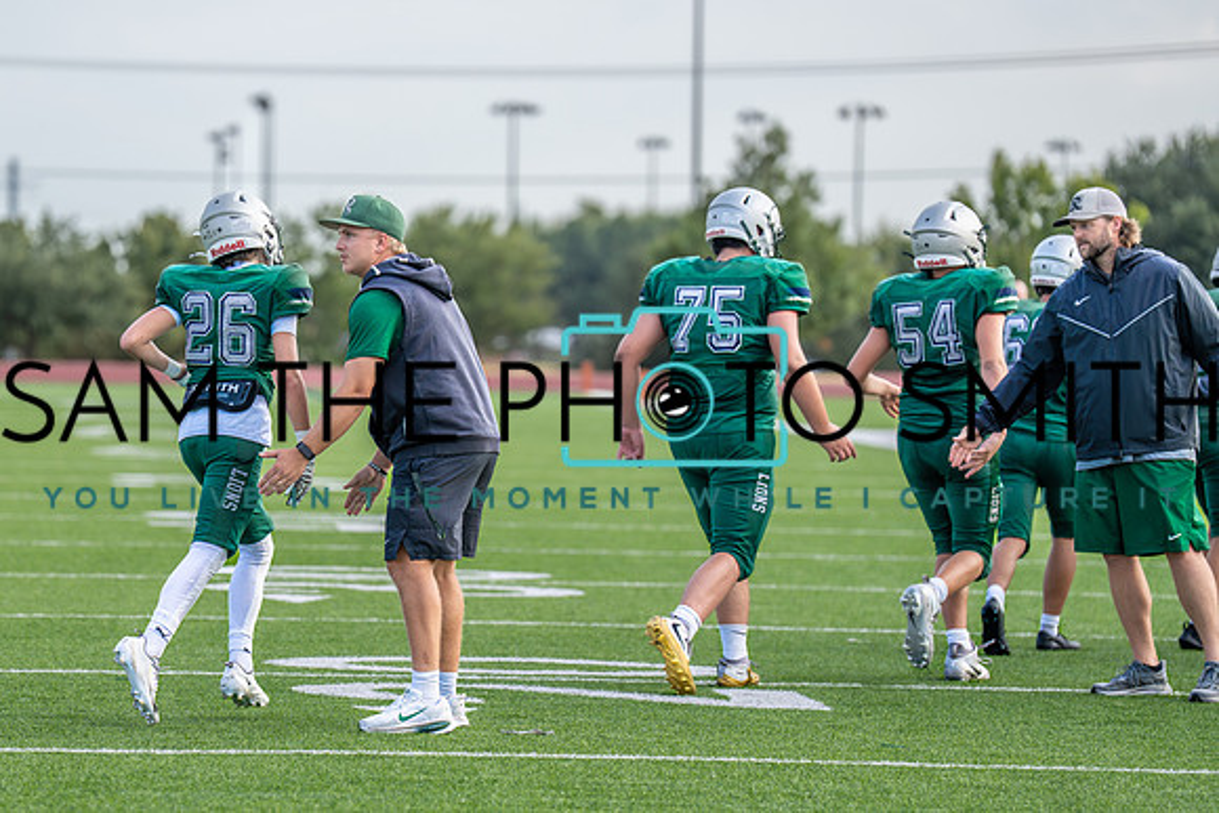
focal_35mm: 216
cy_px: 431
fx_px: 7324
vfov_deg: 6.4
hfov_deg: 9.5
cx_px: 370
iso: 500
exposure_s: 1/1600
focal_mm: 153
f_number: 2.8
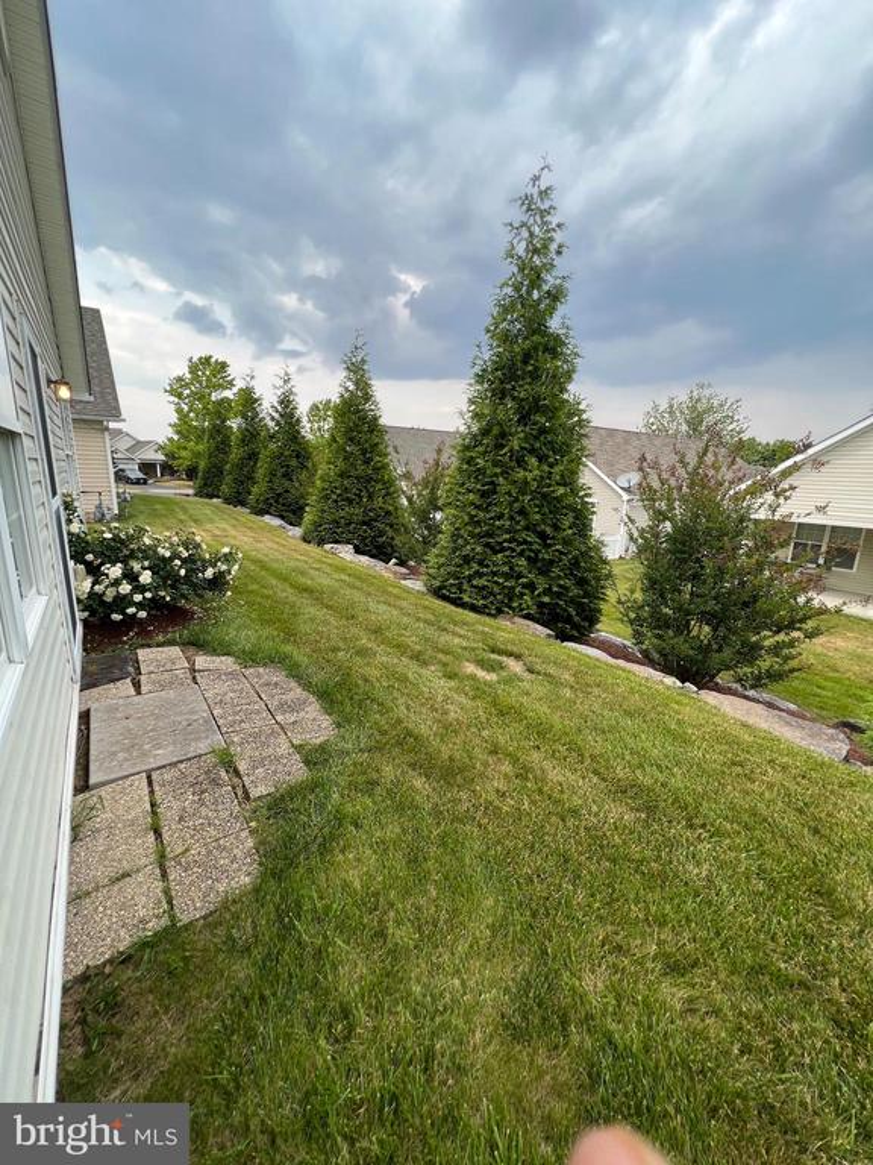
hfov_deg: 89.9
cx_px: 436
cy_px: 582
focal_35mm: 13
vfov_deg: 106.2
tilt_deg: -14.4
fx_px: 437
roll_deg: -1.7
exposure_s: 1/374
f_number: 1.8
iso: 32
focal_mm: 1.57
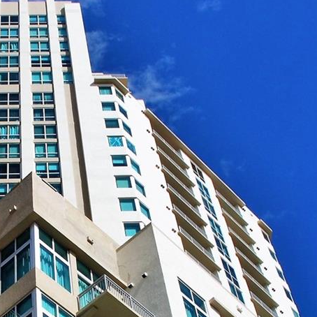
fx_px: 839
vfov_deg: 20.7
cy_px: 316
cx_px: 57
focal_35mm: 81
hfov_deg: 21.1
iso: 100
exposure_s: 1/200
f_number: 11
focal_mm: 18
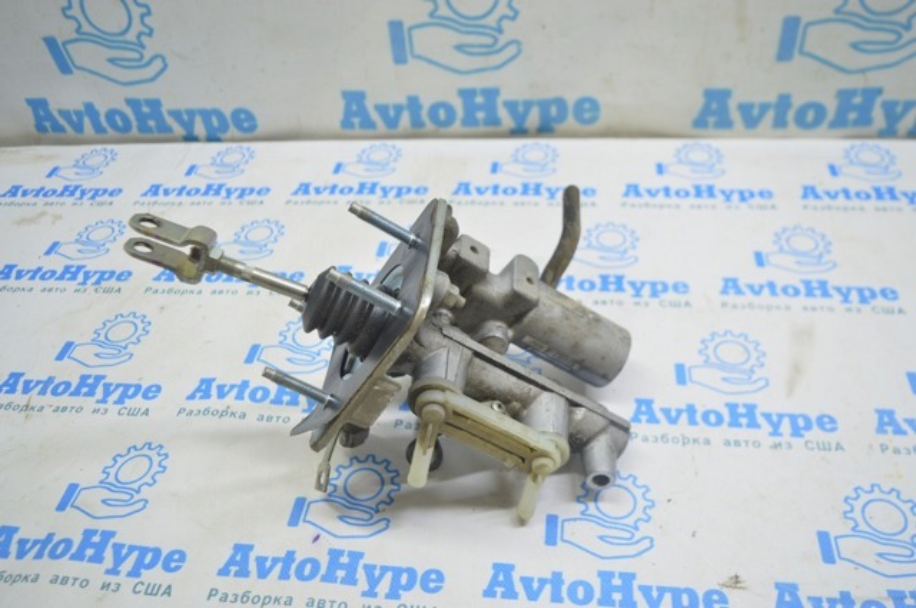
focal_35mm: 32
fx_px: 800
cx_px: 458
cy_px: 304
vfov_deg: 41.6
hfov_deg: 59.6
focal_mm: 21
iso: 400
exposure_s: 1/40
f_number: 3.8
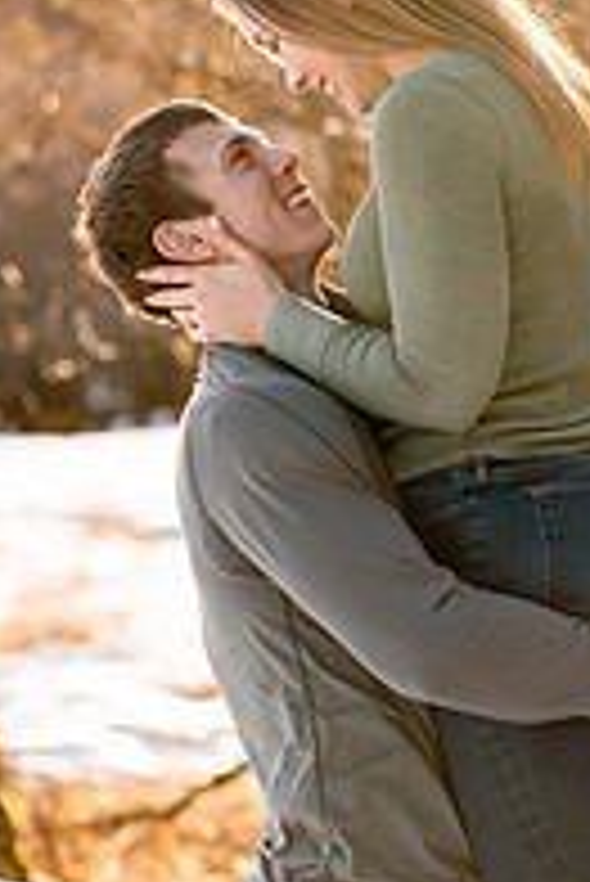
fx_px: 4785
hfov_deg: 7.0
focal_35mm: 195
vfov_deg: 10.5
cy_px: 544
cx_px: 450
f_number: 3.2
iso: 250
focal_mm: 85
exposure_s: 1/640
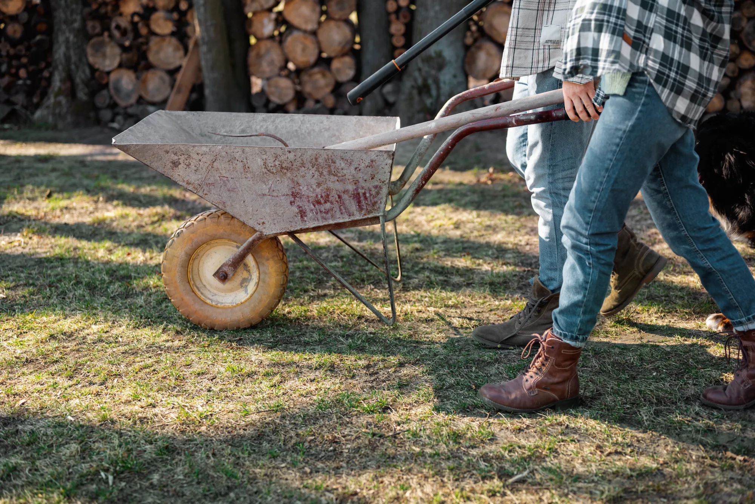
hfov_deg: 39.6
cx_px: 378
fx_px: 1049
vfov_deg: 27.0
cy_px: 252
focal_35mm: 50
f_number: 2.5
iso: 160
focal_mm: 50
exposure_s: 1/500
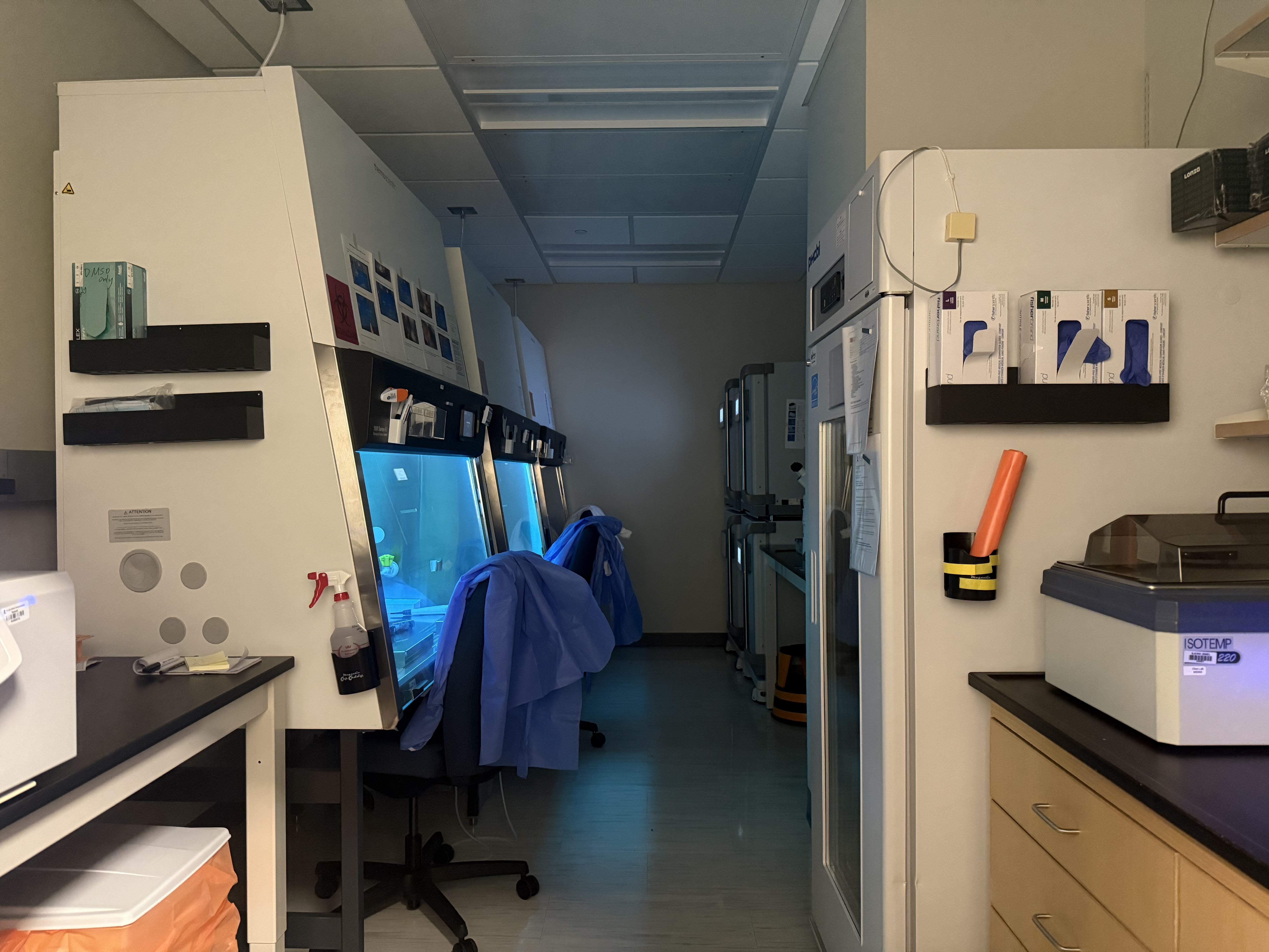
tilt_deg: -0.6
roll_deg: +0.1
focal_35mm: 24
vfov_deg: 56.8
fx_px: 880
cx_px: 634
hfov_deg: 71.6
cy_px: 476
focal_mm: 6.76
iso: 800
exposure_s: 1/30
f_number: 1.78
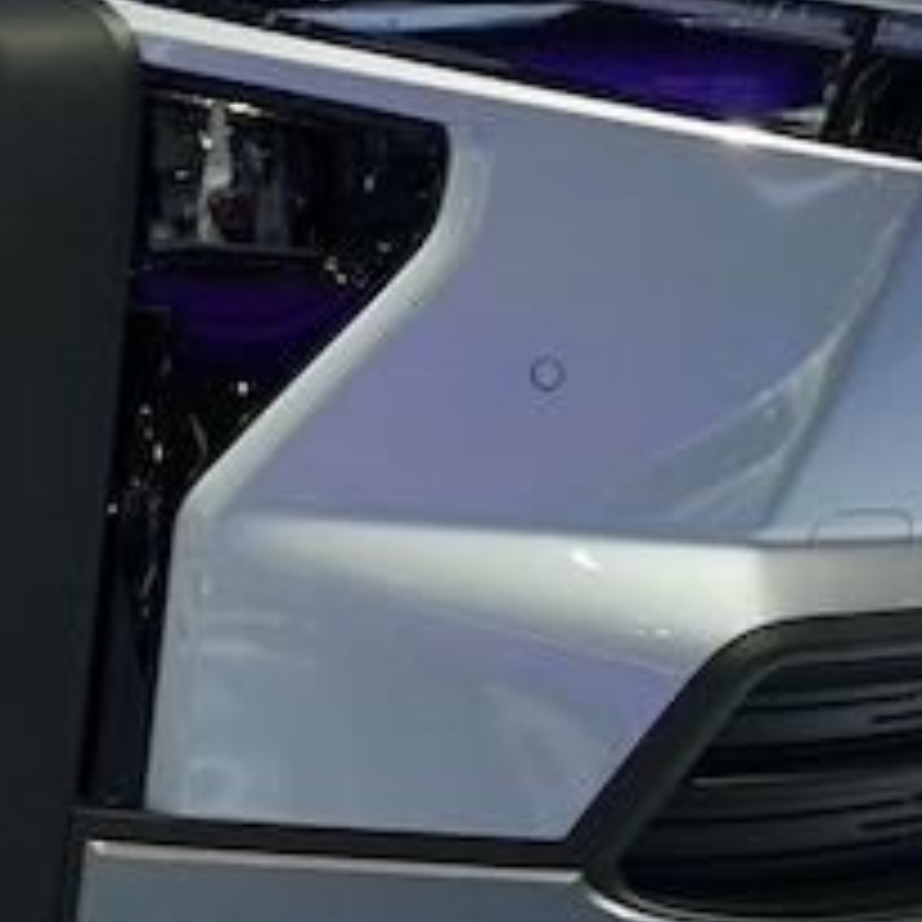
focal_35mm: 154
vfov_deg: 11.2
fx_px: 4641
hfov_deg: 11.1
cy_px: -88
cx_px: -261
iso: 250
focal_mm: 31
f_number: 5
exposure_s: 1/160
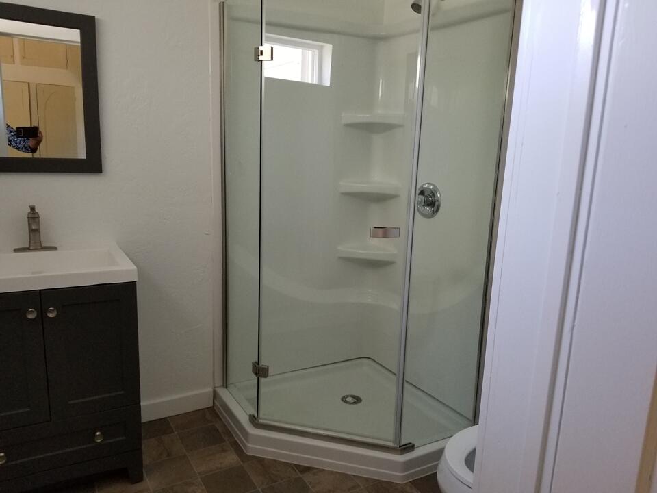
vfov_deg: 53.1
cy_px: 246
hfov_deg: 67.3
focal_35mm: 26
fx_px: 493
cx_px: 328
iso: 200
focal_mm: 4.3
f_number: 1.7
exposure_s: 1/33
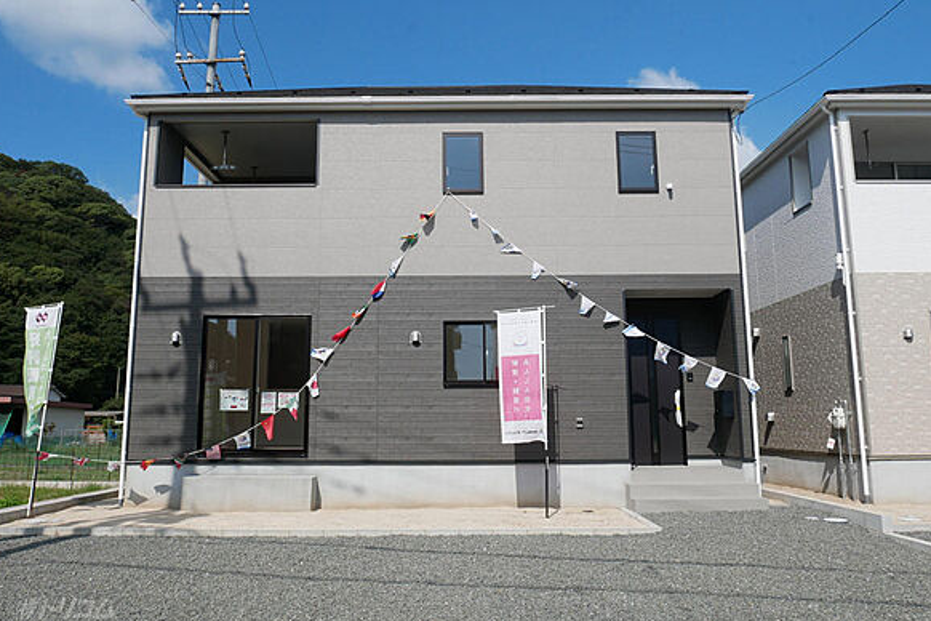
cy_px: 296
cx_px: 456
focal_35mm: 30
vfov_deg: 43.6
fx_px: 776
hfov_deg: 61.9
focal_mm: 14
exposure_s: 1/400
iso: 200
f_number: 9
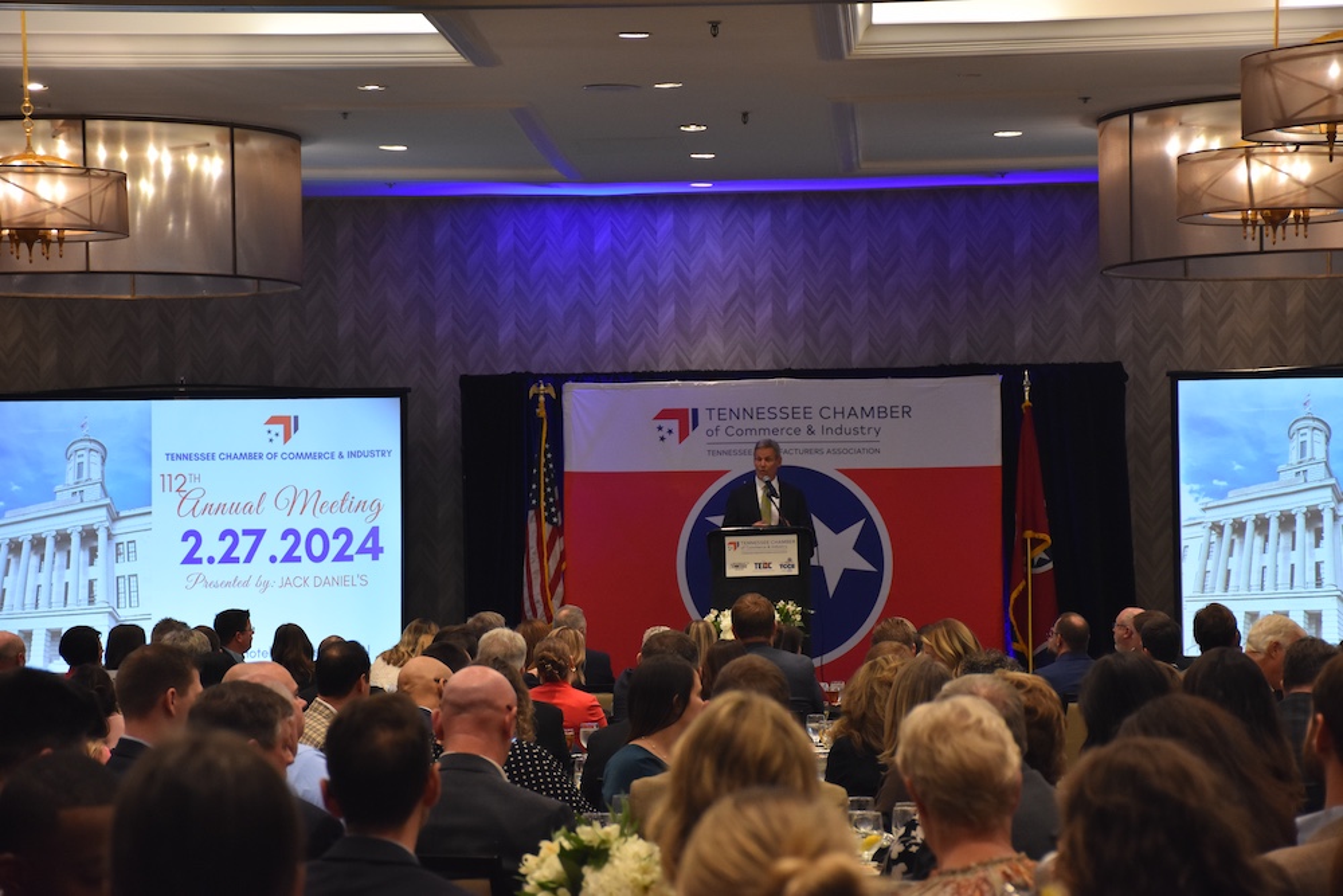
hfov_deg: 18.2
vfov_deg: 12.2
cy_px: 448
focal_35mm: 112
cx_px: 672
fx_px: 4197
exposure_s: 1/60
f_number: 5
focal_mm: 75
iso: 1100
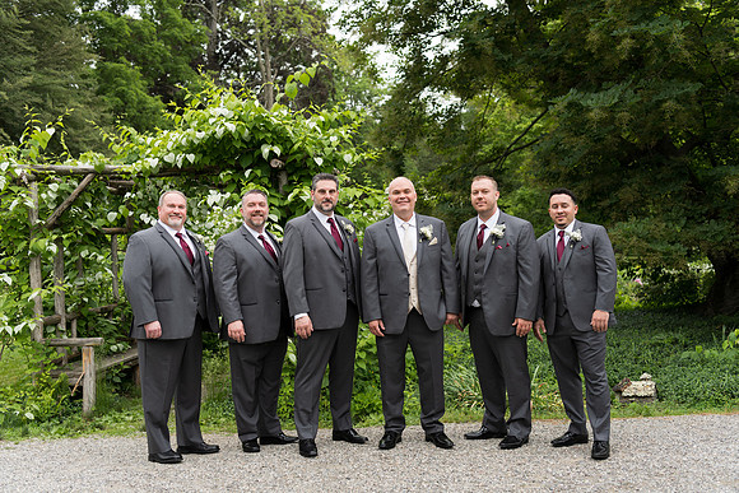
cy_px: 246
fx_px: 780
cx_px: 370
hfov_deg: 50.7
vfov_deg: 35.1
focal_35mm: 38
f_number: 2.8
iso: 64
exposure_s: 1/200
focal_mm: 38
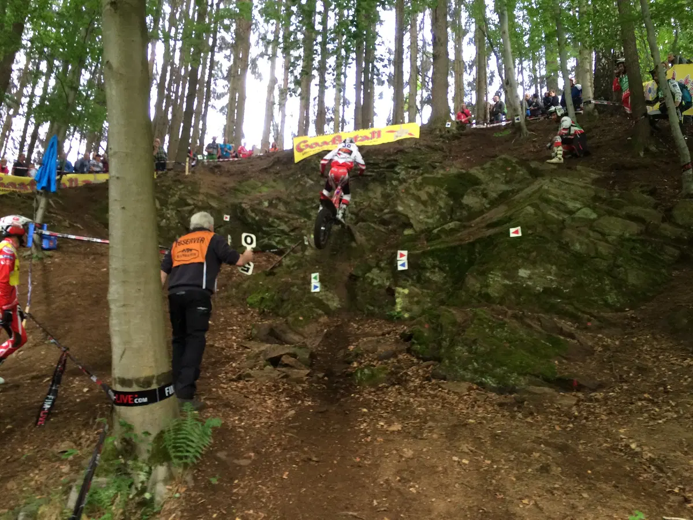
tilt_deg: +15.8
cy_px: 260
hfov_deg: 61.7
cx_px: 346
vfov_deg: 48.2
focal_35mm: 29
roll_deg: -1.7
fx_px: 581
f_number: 2.2
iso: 80
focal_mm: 4.15
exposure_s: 1/33
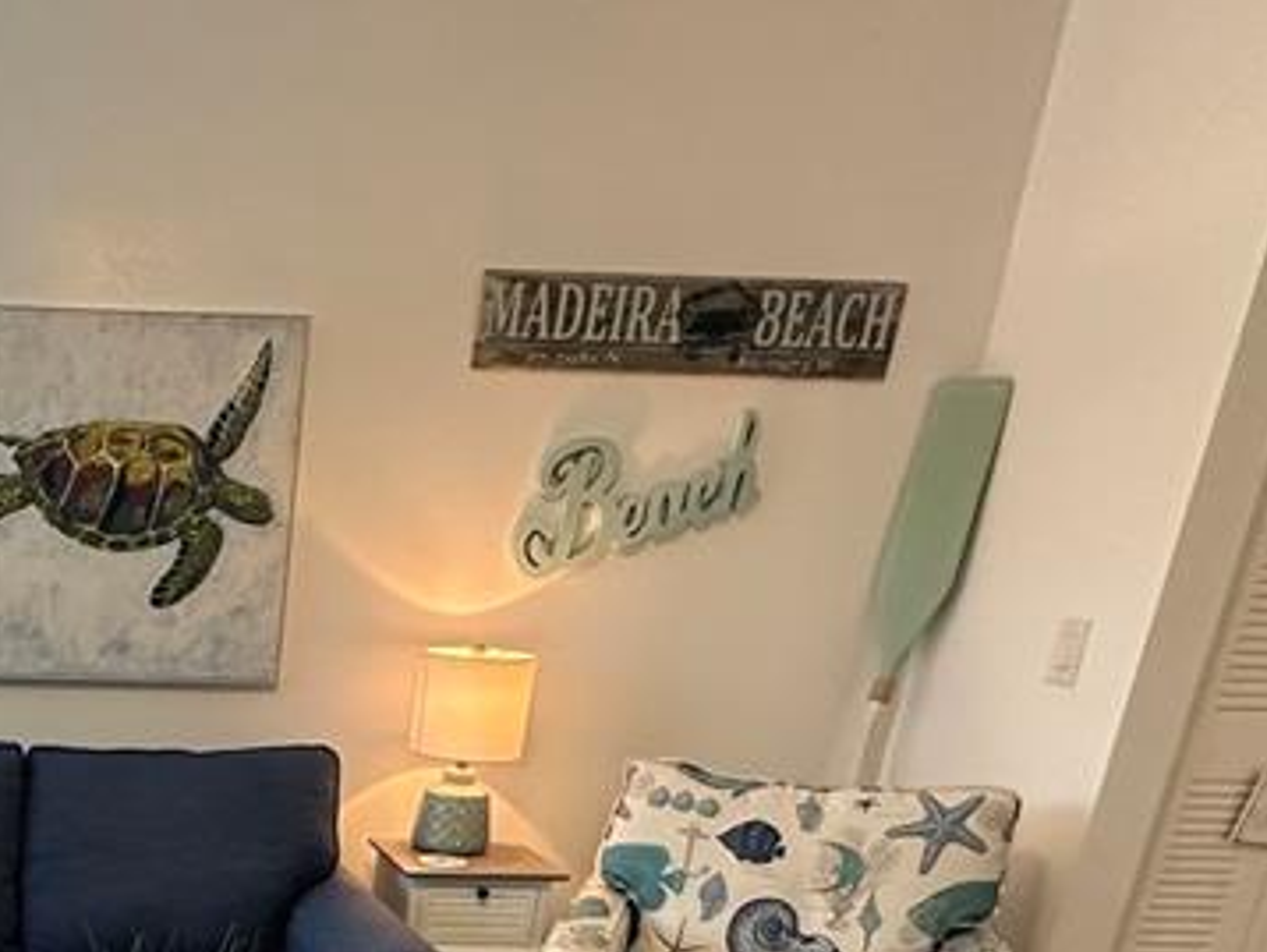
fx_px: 1465
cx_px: 32
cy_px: 1125
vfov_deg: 30.8
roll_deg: -0.8
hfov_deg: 41.4
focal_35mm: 40
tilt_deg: -22.8
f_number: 2.2
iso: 400
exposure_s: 1/60
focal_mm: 2.22
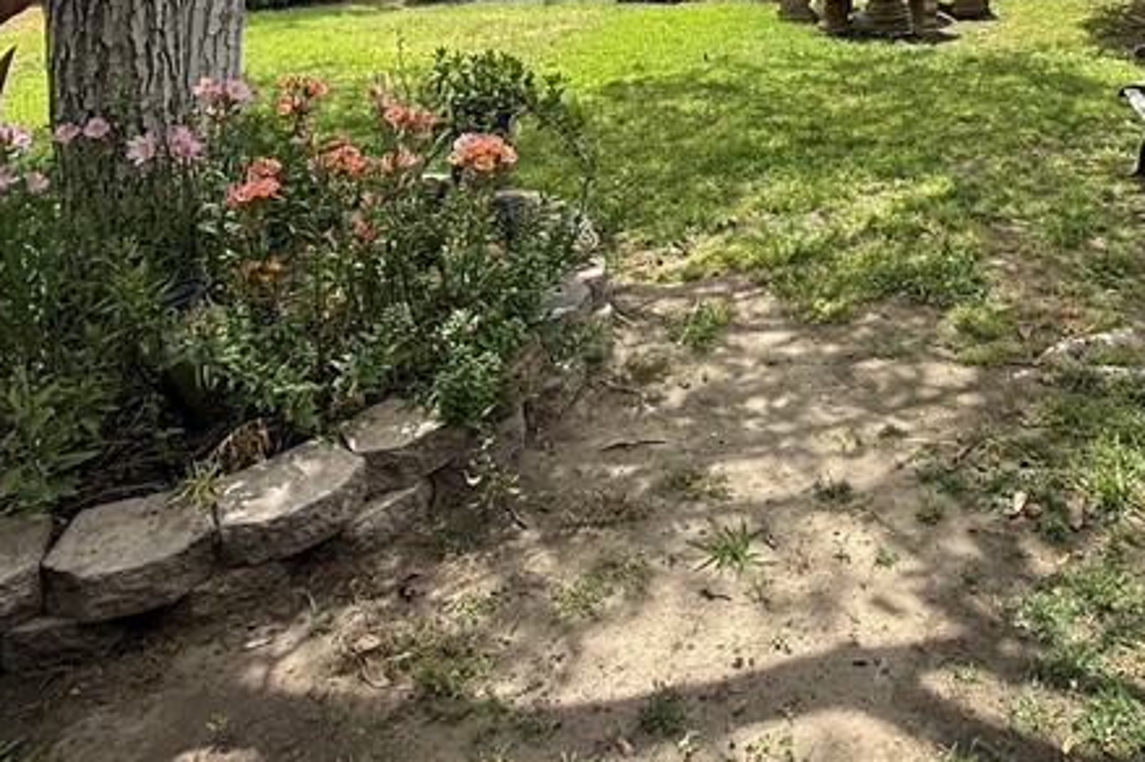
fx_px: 1081
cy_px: -52
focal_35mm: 34
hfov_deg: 54.6
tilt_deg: -4.0
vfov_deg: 34.2
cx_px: 769
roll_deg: +2.8
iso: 50
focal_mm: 2.22
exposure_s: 1/1105
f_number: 2.2
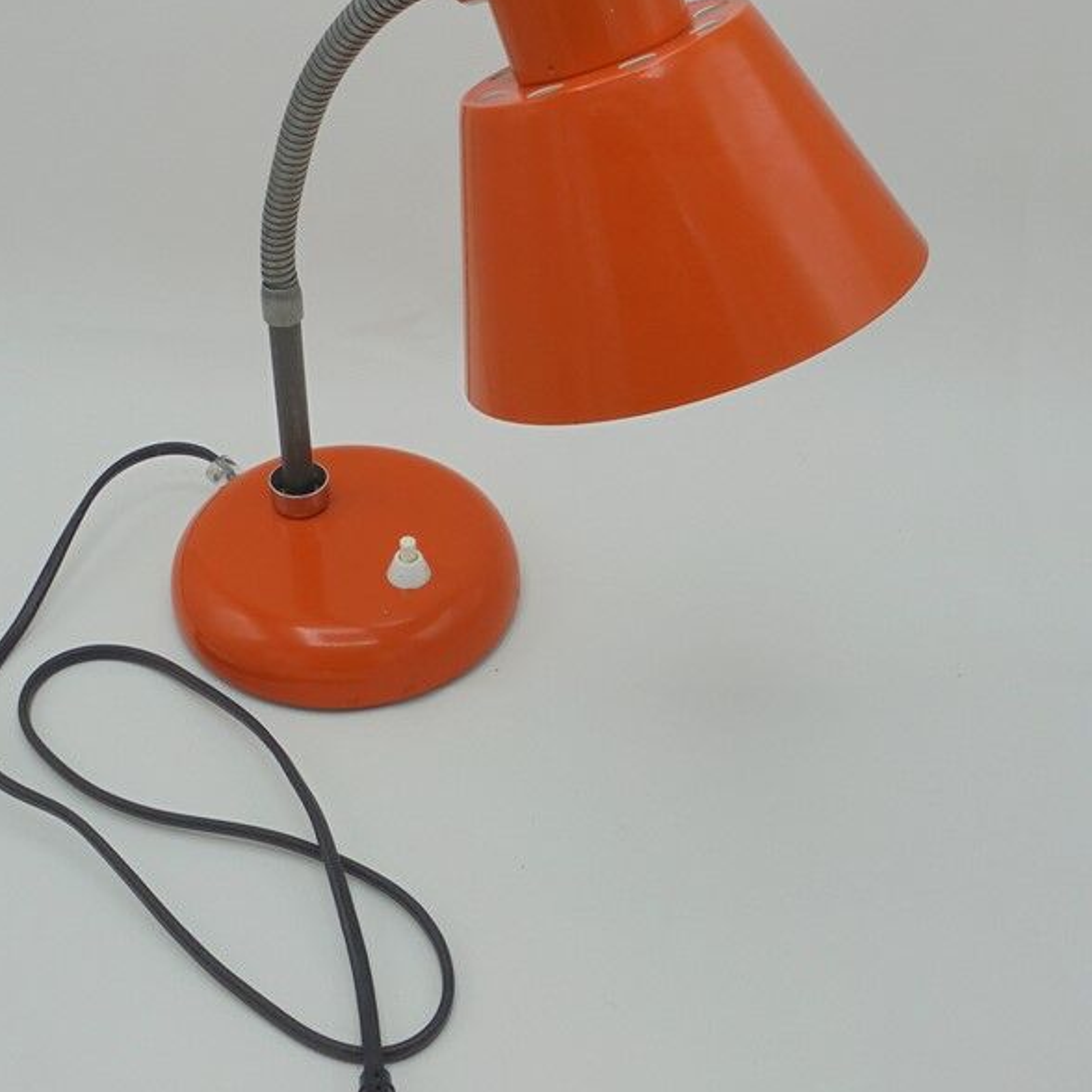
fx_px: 1642
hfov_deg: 36.7
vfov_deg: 36.7
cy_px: 474
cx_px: 471
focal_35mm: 46
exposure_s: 1/80
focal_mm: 6.1
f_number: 4
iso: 100
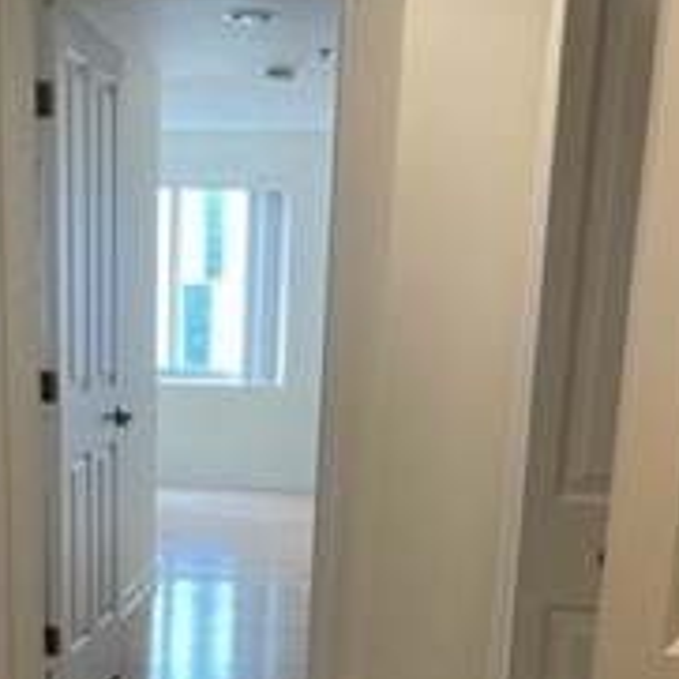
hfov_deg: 27.9
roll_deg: -0.9
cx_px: 206
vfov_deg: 26.1
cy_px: 735
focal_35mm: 61
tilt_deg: -15.5
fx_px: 1354
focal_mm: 4.2
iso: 125
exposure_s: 1/120
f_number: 1.6
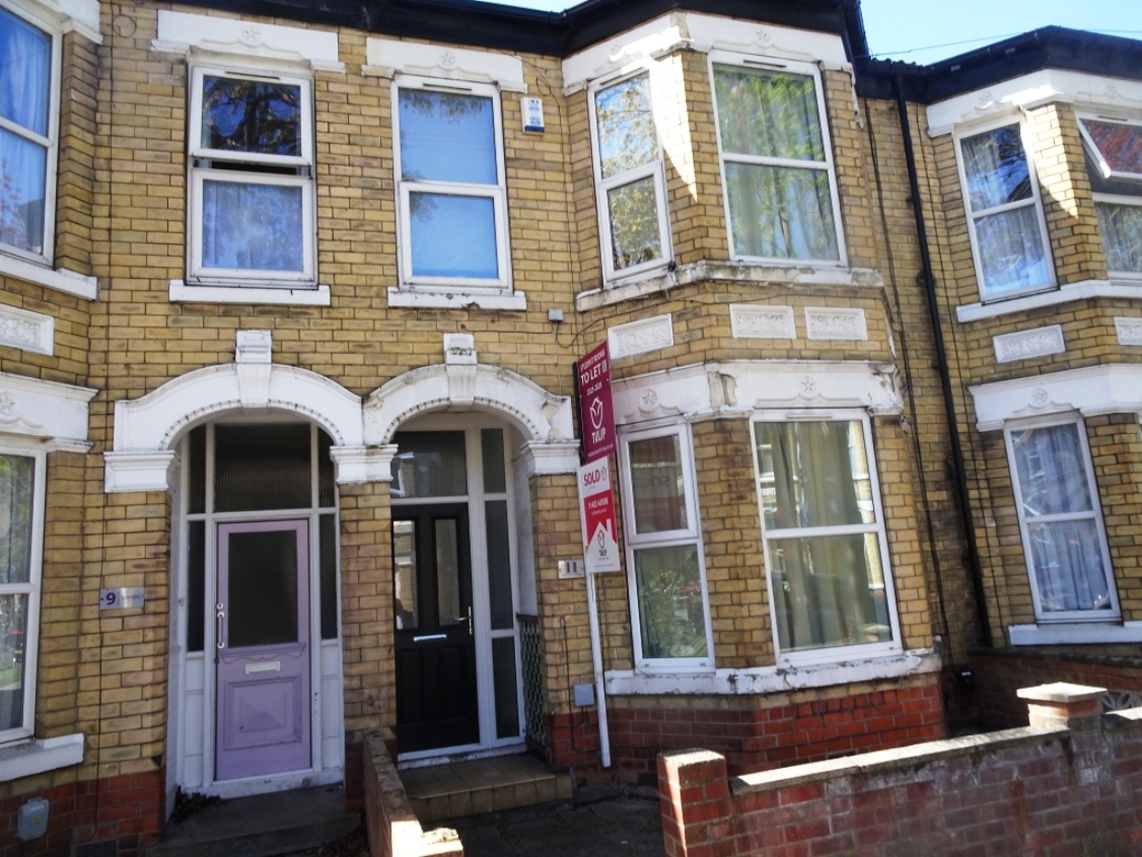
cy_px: 428
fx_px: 792
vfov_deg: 56.8
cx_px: 571
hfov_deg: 71.6
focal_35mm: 24
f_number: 3.5
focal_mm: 4.1
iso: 80
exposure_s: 1/200
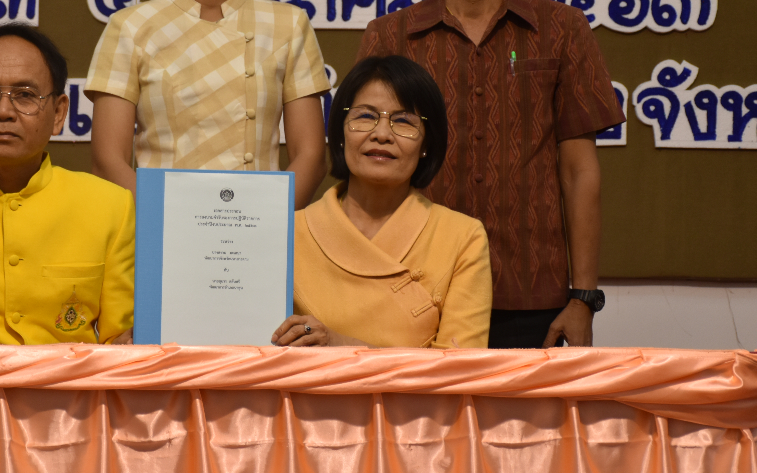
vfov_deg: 9.2
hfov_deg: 14.6
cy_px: 135
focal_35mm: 143
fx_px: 2950
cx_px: 194
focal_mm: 60
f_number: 5
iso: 560
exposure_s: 1/60
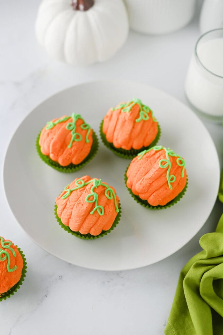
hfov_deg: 26.9
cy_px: 168
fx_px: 465
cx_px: 112
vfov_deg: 39.6
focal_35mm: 50
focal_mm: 50
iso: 100
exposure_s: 1/160
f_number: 3.2
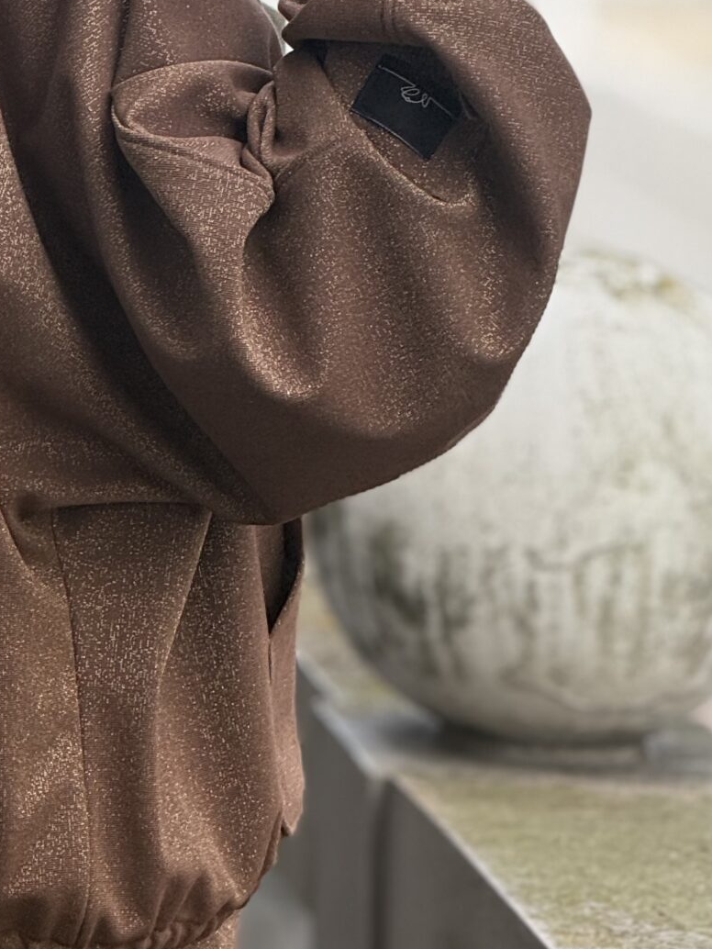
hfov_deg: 5.0
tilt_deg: -4.2
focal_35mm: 297
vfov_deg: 6.7
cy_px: 162
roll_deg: -0.2
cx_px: -80
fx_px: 8142
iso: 64
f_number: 2.8
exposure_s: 1/311
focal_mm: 15.66
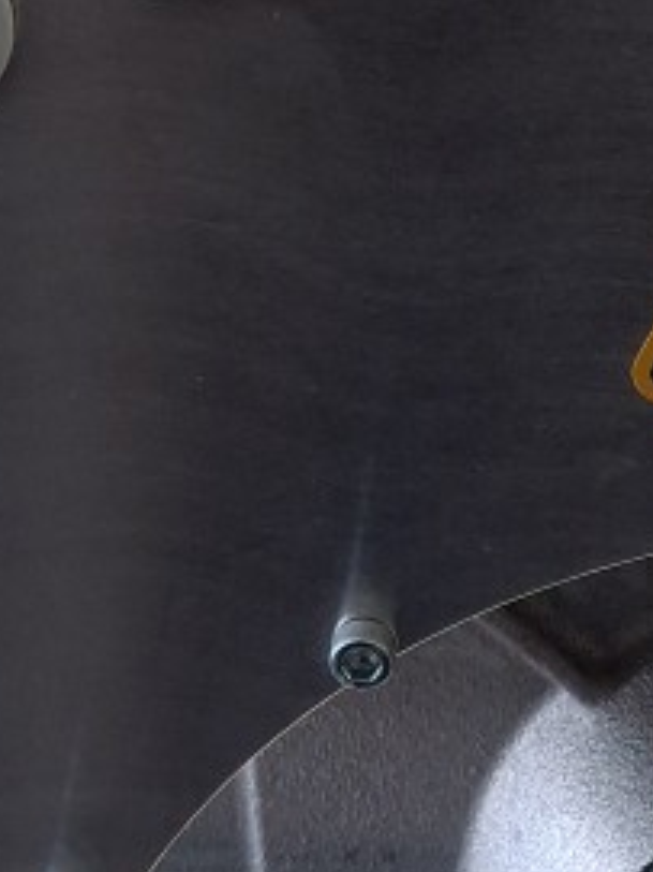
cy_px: 536
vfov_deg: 16.0
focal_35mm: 123
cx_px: 865
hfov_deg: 11.7
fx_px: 3096
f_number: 1.8
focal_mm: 4.69
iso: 100
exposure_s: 1/120
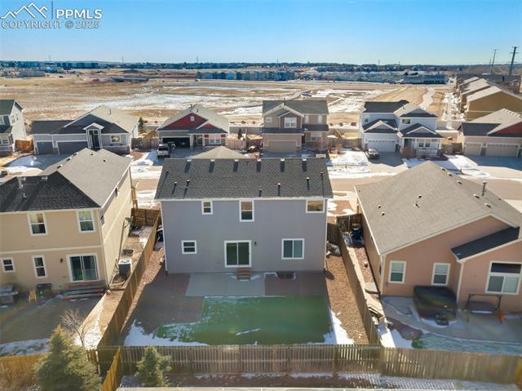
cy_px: 196
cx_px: 261
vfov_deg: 53.0
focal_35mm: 26
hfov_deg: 67.3
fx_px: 392
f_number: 2.2
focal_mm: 4.73
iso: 100
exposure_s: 1/200
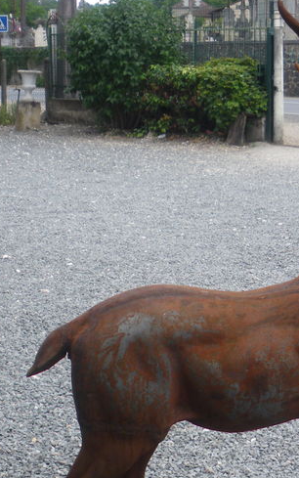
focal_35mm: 78
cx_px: 255
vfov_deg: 26.2
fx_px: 1016
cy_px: 337
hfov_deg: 16.6
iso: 64
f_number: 3.5
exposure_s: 1/80
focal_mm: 6.3
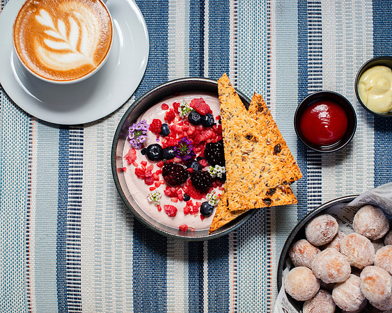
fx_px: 664
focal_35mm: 57
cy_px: 159
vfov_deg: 26.6
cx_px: 188
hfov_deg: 32.9
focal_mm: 50
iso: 200
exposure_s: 1/200
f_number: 3.5
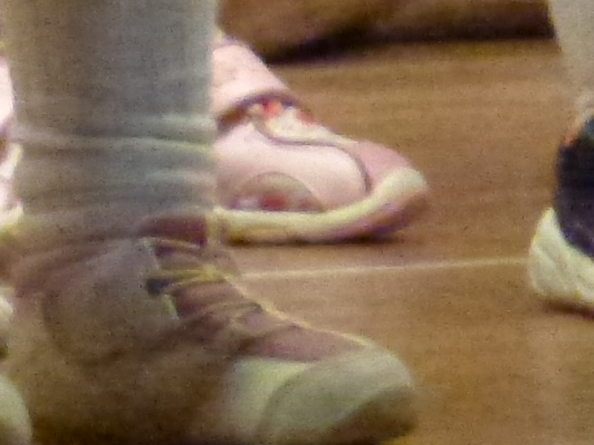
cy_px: -773
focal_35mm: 1392
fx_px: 23874
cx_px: -945
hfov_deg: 1.4
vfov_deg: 1.1
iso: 1600
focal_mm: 44.5
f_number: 5.6
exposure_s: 1/60
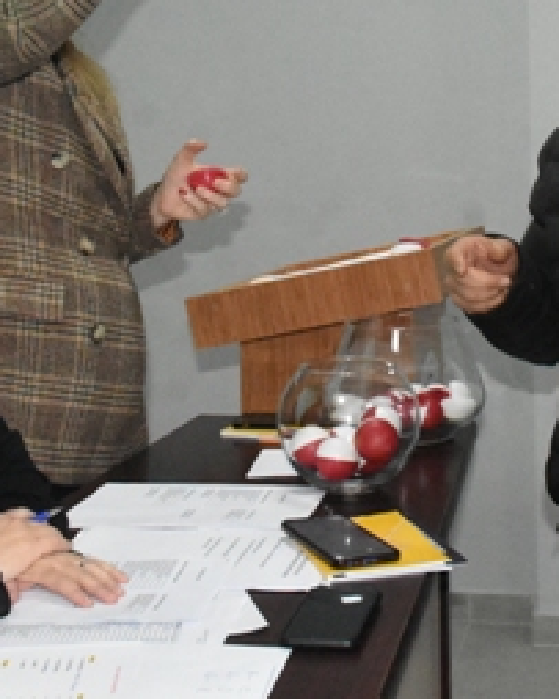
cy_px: 136
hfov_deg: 21.4
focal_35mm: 71
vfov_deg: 26.3
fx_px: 1469
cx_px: 402
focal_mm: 20
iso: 10000
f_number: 9
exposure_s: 1/100
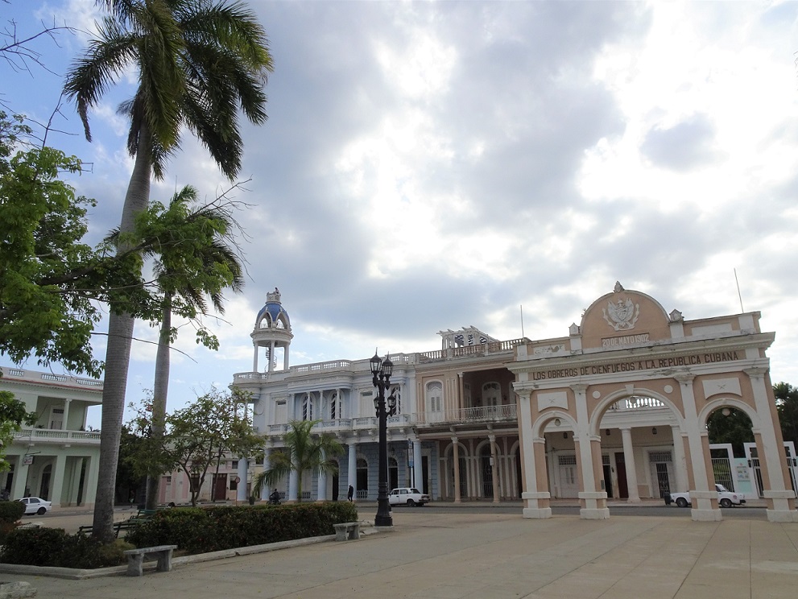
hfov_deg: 71.6
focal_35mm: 24
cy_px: 300
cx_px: 399
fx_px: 553
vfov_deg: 56.8
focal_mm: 4.1
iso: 80
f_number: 3.5
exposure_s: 1/1250
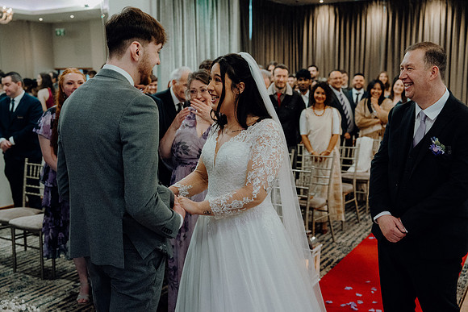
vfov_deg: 31.9
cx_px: 234
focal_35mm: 42
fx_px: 546
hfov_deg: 46.4
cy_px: 156
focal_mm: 42
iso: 5000
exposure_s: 1/200
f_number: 3.5
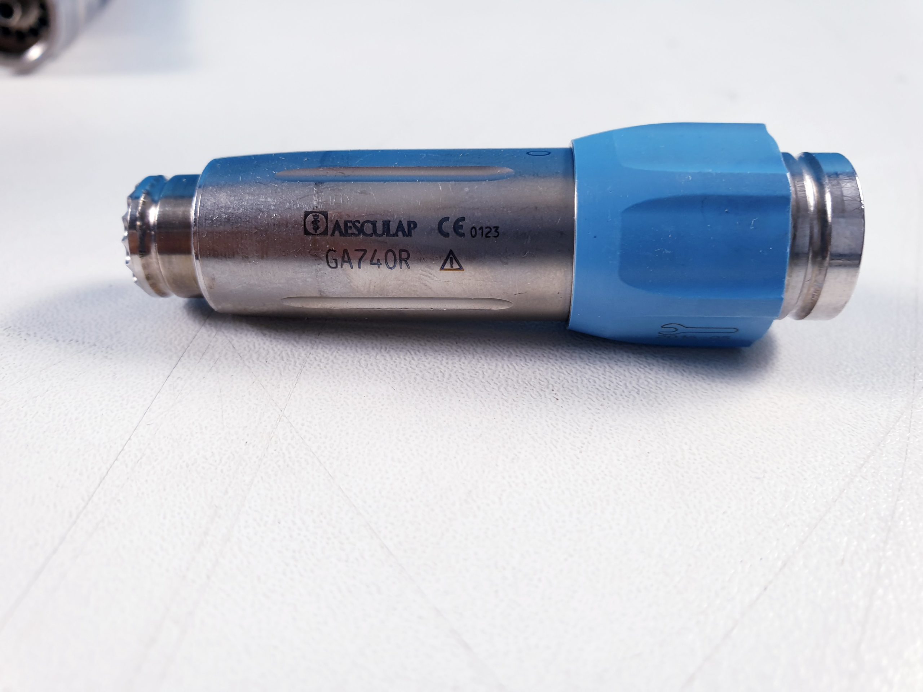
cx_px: 462
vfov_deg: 53.1
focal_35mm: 26
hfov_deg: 67.3
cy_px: 346
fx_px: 693
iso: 64
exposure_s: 1/50
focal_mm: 4.3
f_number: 2.4
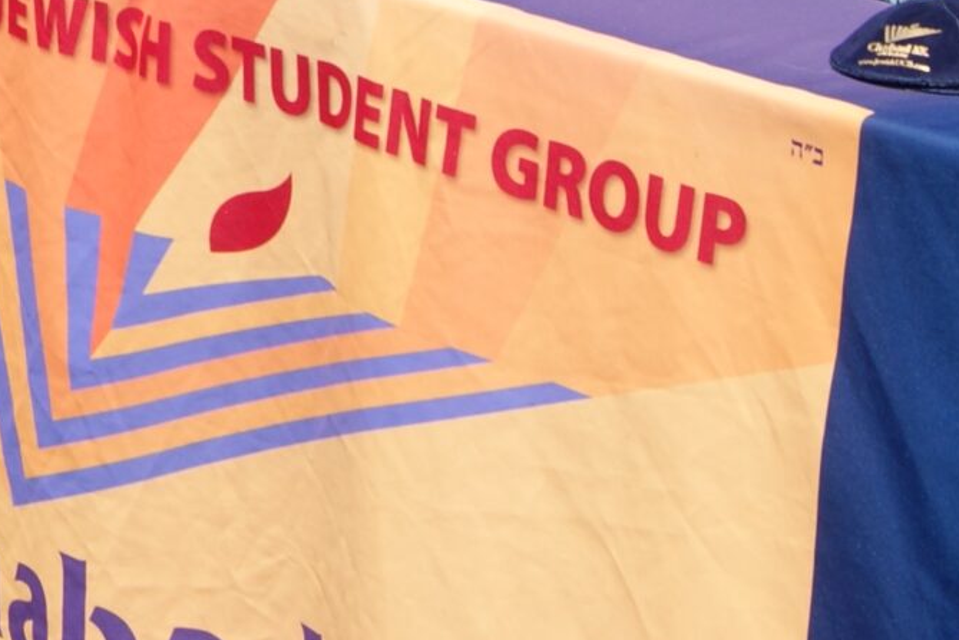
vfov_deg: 8.2
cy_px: -530
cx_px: -317
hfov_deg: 12.3
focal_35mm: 161
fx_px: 4289
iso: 100
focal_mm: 28
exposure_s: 1/125
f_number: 11
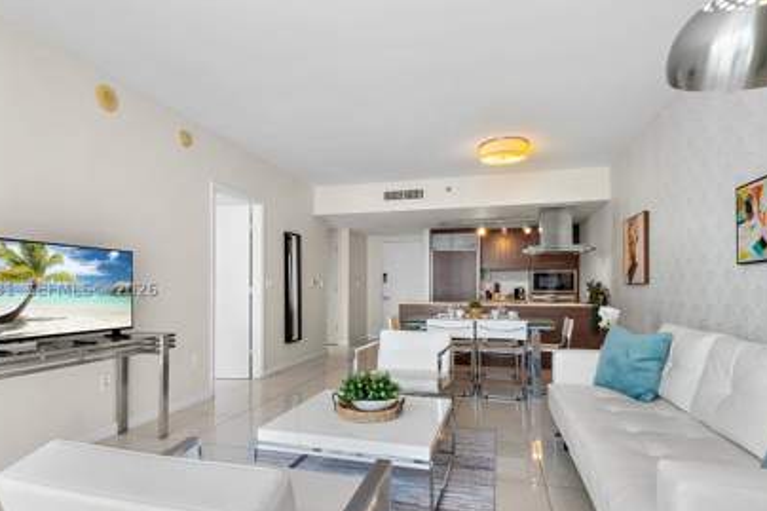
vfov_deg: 64.3
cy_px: 288
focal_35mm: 19
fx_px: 405
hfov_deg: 86.9
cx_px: 368
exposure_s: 1/4
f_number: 8
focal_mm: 16
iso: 200
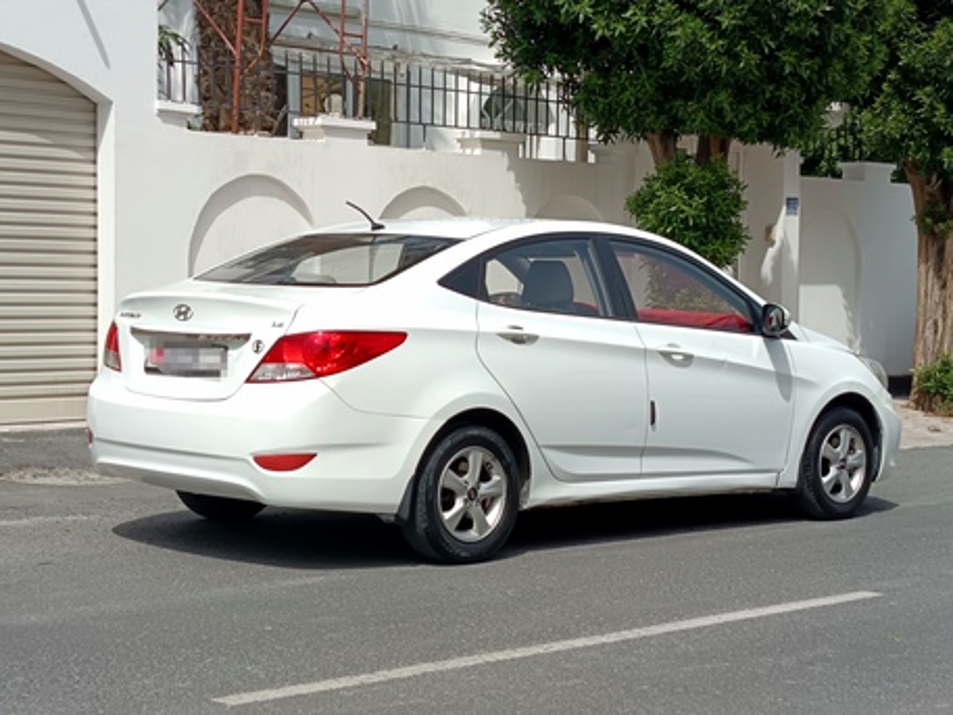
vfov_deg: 20.4
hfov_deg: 27.0
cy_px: 358
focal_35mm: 72
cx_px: 476
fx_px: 1983
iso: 101
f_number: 1.75
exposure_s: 1/838
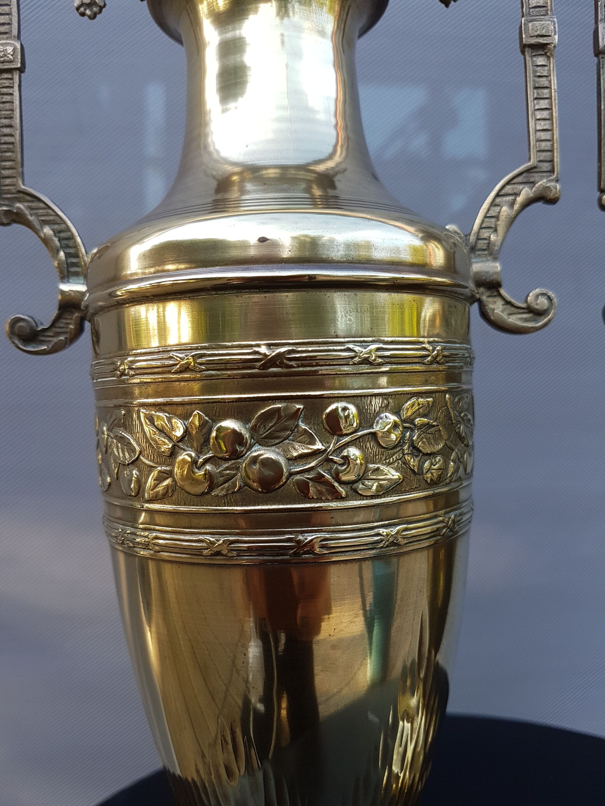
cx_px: 302
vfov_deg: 67.3
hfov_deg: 53.1
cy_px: 403
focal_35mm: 26
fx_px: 606
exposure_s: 1/141
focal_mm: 4.2
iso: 40
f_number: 1.7
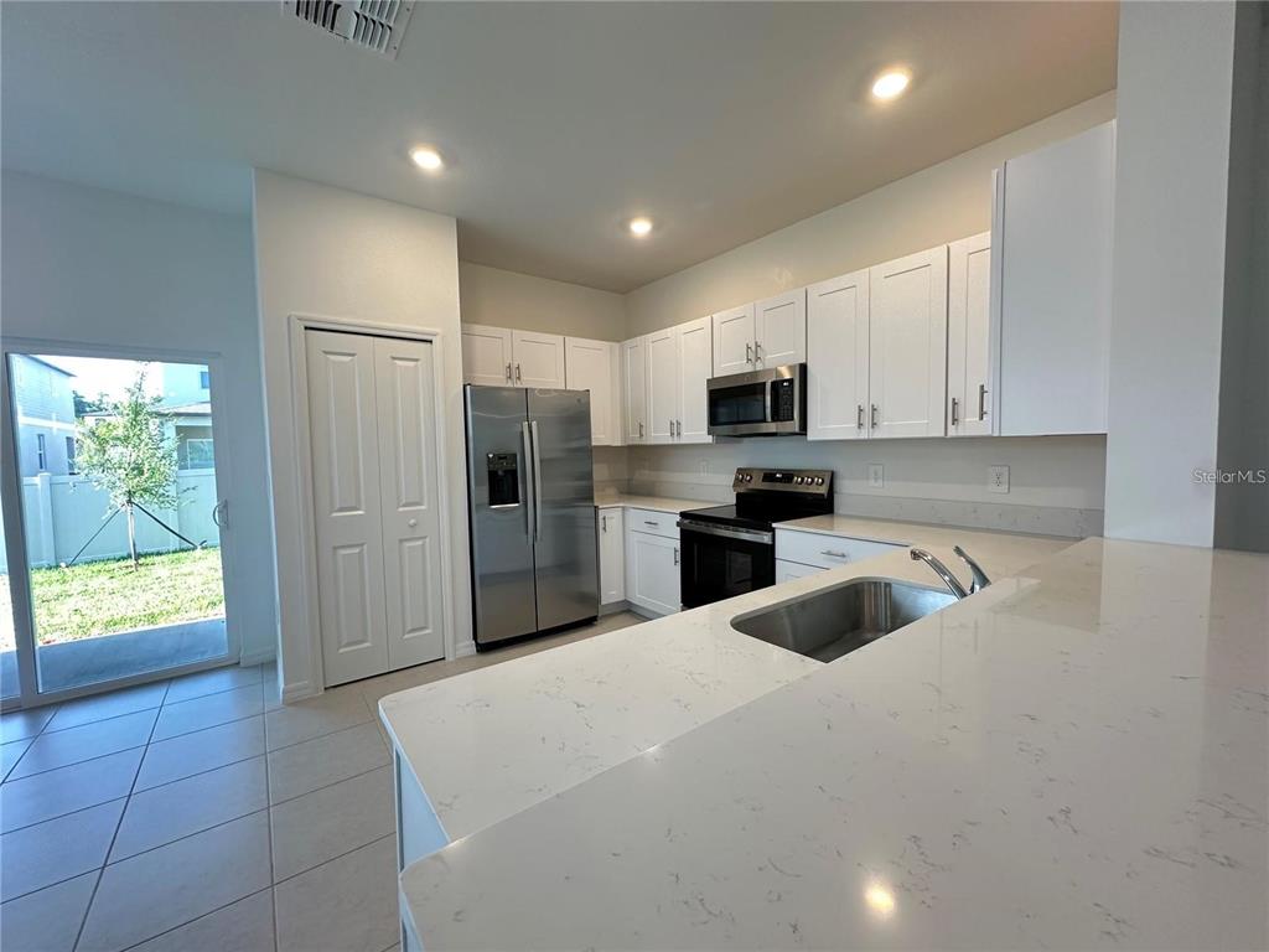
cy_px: 476
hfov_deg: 102.1
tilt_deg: -2.3
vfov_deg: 85.7
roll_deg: +0.5
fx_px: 513
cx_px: 634
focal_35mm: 14
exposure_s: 1/60
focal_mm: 2.22
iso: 160
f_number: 2.2
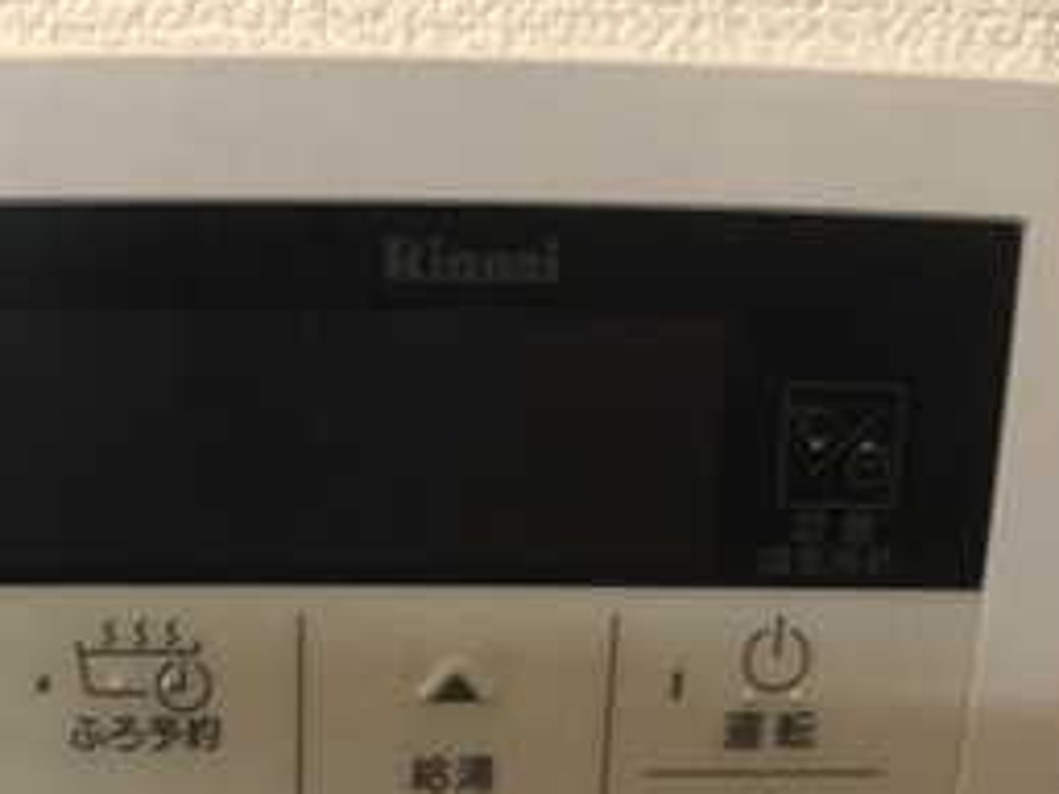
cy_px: 773
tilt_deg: -16.3
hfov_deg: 27.4
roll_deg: +0.5
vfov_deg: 20.4
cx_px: 261
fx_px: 2141
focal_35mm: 70
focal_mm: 3.99
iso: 40
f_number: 1.8
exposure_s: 1/17
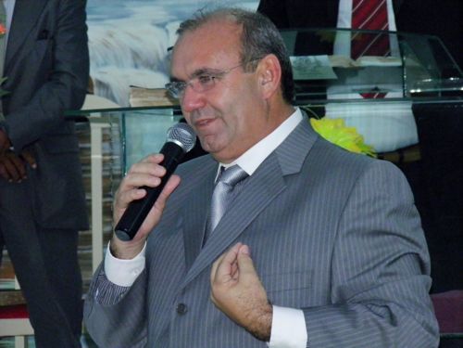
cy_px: 174
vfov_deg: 5.8
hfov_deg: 7.7
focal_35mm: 256
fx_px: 3424
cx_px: 232
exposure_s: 1/160
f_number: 4.2
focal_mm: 46
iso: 400
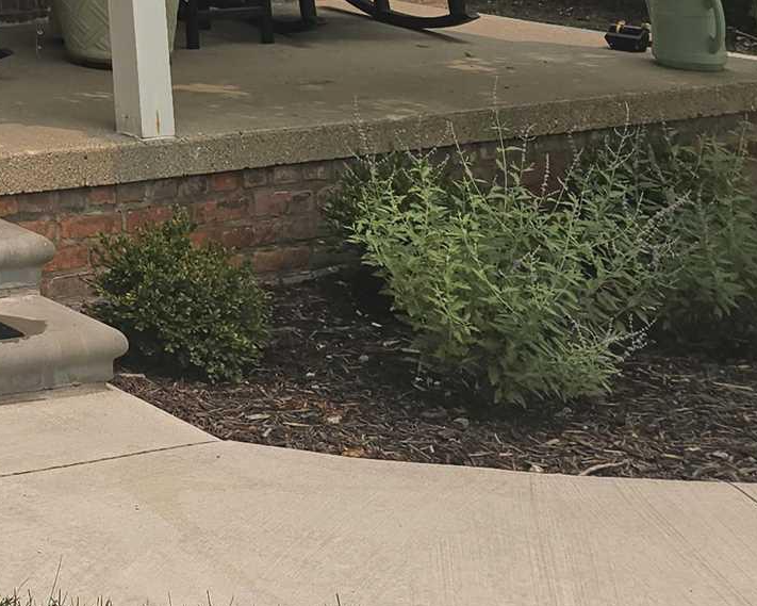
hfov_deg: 16.3
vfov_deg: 13.8
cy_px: -546
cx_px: -645
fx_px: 2174
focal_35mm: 97
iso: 12
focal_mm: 6.3
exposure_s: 1/575
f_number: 1.7
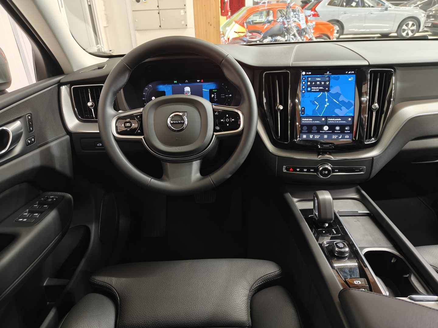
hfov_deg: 71.6
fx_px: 304
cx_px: 219
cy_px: 164
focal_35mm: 24
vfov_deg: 56.8
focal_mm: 5.59
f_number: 1.8
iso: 160
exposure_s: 1/28
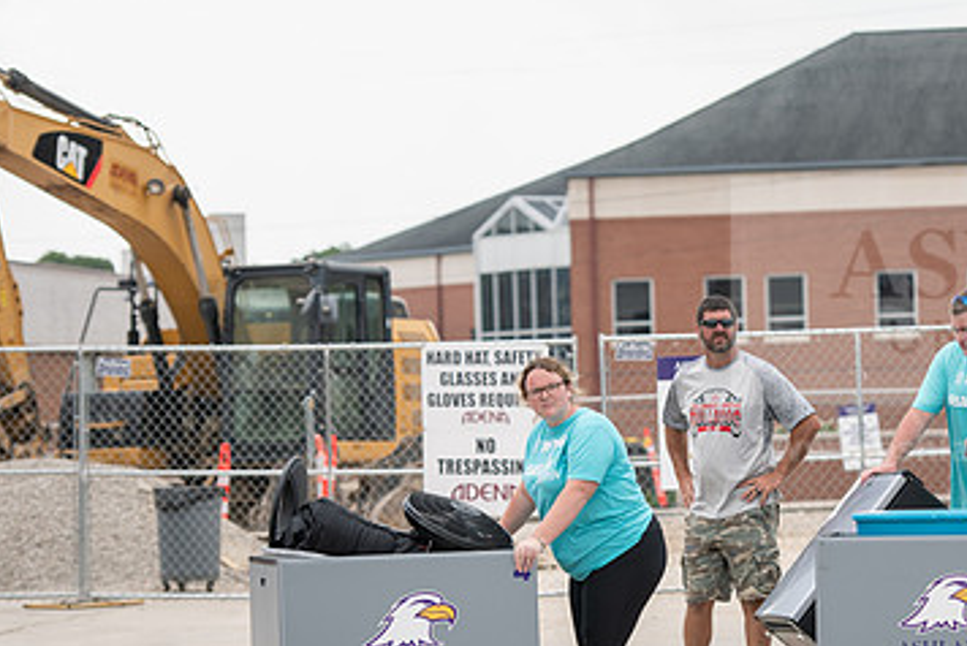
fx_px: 4812
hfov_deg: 11.5
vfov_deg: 7.7
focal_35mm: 179
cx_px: 649
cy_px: 506
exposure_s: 1/200
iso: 64
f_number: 3.5
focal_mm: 110
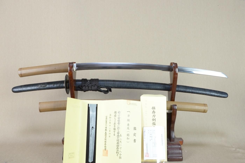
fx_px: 204
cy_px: 82
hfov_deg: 62.0
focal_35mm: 30
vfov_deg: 43.5
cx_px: 122
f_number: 11
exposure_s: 1/2
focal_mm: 20
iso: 400
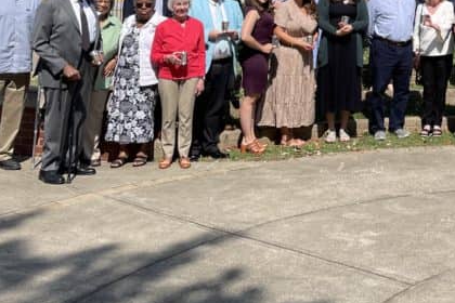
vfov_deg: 19.1
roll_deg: -1.0
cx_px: 484
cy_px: -89
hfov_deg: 28.1
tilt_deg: +4.0
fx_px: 834
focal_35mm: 66
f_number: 1.6
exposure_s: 1/2398
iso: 32
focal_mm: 4.2
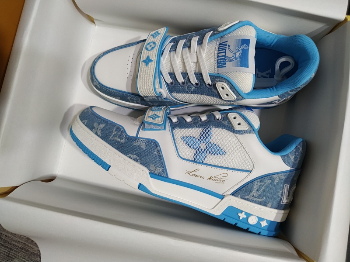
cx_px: 175
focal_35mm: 24
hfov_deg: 71.6
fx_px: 243
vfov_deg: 56.8
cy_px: 131
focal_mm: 3.94
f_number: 1.9
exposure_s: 1/25
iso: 200
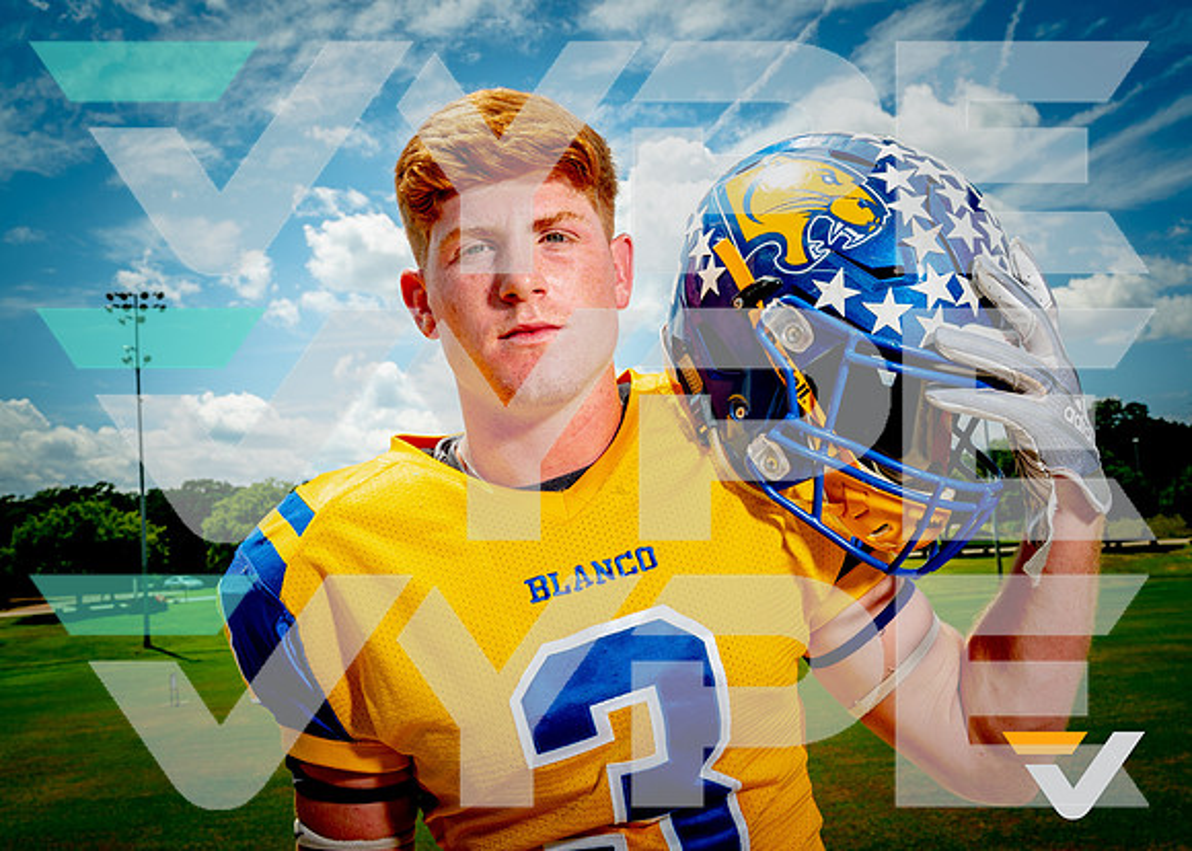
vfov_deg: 38.9
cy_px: 426
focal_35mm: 36
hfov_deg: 52.7
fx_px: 1204
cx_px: 596
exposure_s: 1/125
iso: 100
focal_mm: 34
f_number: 11
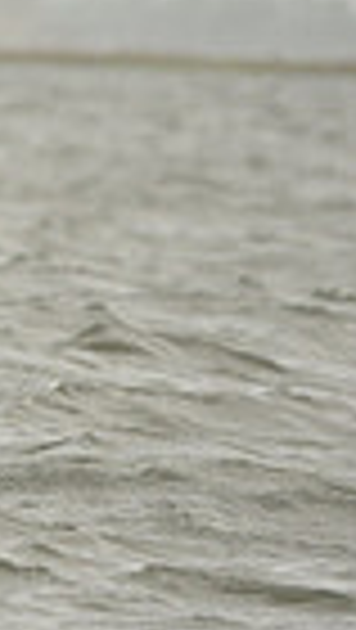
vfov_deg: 1.2
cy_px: -65
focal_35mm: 1740
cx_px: -942
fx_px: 29130
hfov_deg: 0.7
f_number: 6.3
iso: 320
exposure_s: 1/1250
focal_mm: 400
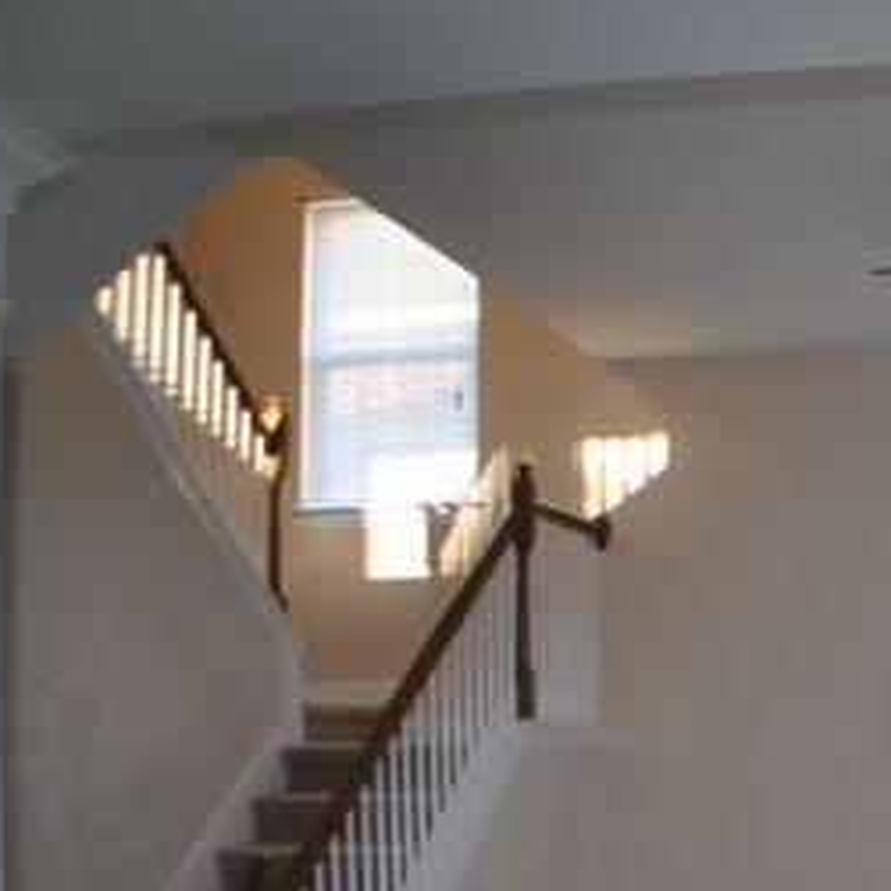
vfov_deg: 23.5
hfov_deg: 22.0
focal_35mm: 72
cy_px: 748
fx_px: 2097
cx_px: 1091
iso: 320
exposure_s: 1/30
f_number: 3.8
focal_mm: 22
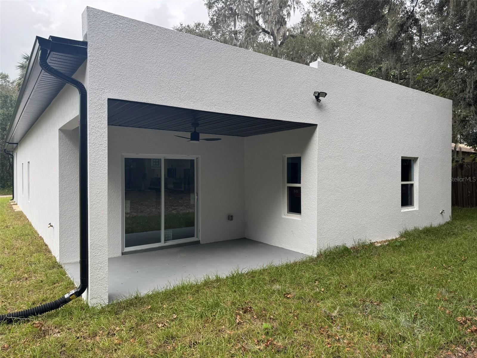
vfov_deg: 56.8
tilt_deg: -1.3
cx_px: 238
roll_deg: -0.2
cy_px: 179
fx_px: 331
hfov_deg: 71.6
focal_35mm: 24
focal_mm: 6.76
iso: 80
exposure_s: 1/707
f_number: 1.78
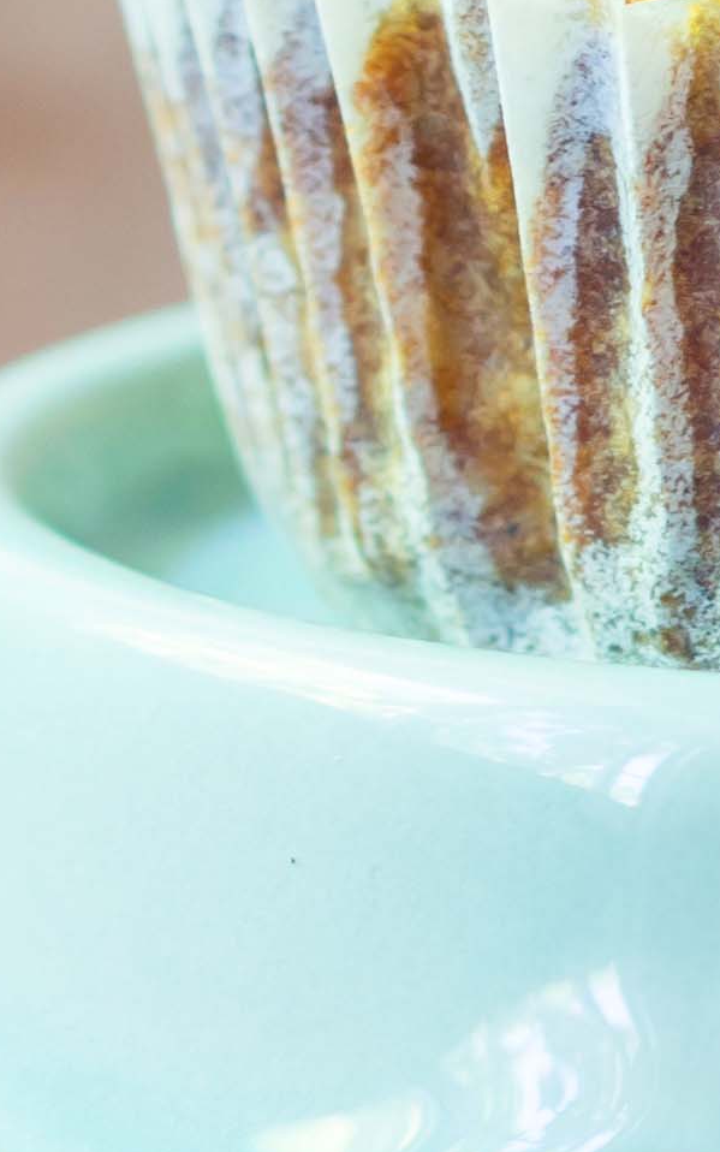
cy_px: 437
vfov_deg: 4.6
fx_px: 14406
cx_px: 1584
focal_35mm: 459
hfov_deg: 2.8
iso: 200
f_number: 3.5
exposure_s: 1/6
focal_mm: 45
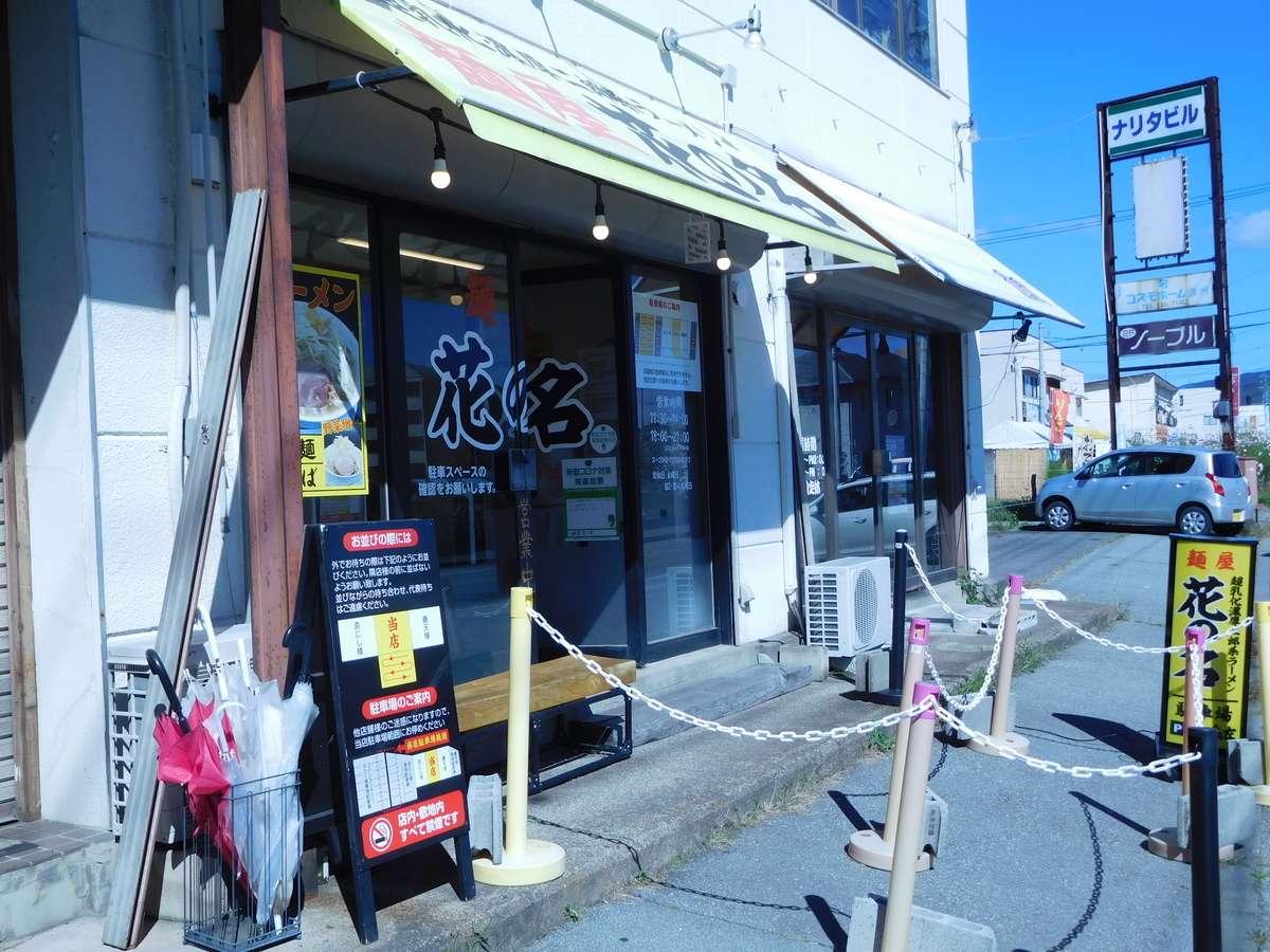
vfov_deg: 40.7
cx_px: 635
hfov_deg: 52.6
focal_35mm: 35
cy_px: 476
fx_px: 1284
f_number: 3.8
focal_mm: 6.2
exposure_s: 1/1250
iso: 125
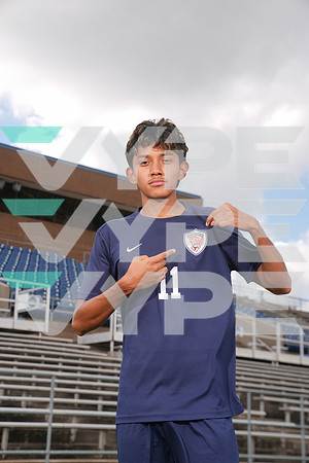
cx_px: 154
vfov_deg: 28.8
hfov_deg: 19.5
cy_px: 232
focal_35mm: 70
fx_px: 901
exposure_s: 1/200
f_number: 7.1
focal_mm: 70
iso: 80
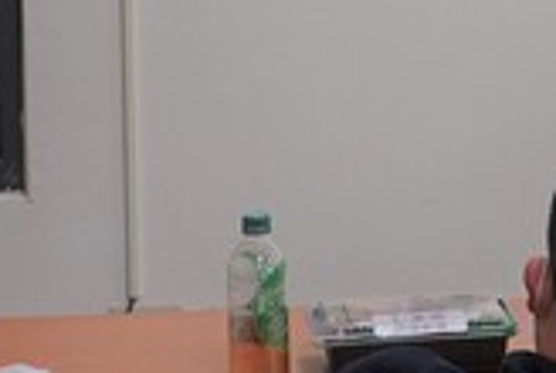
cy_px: -527
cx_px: 454
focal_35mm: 225
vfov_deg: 5.9
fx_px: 3481
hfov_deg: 9.1
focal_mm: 13.84
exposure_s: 1/40
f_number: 4.5
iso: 250
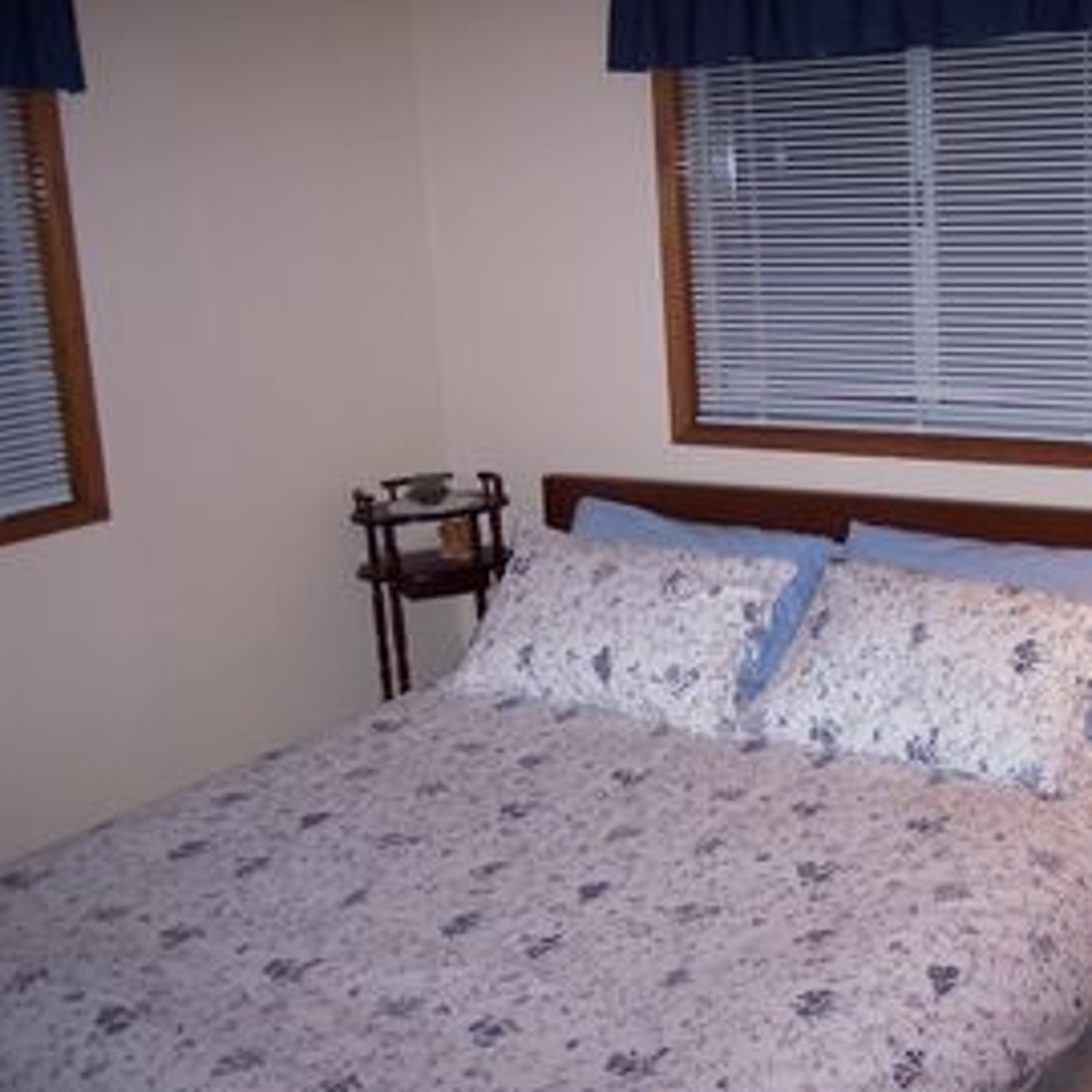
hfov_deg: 35.7
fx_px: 1677
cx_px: 728
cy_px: 546
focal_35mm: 47
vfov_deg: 36.1
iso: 140
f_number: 2.8
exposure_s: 1/60
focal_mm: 8
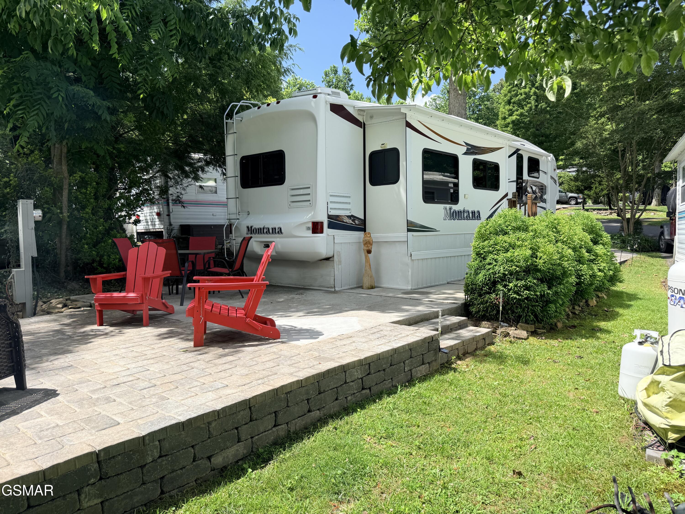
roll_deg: +1.6
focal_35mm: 24
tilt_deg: -3.0
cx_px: 342
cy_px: 257
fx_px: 475
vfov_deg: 56.8
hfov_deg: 71.6
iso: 80
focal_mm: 6.76
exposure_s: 1/2525
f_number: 1.78
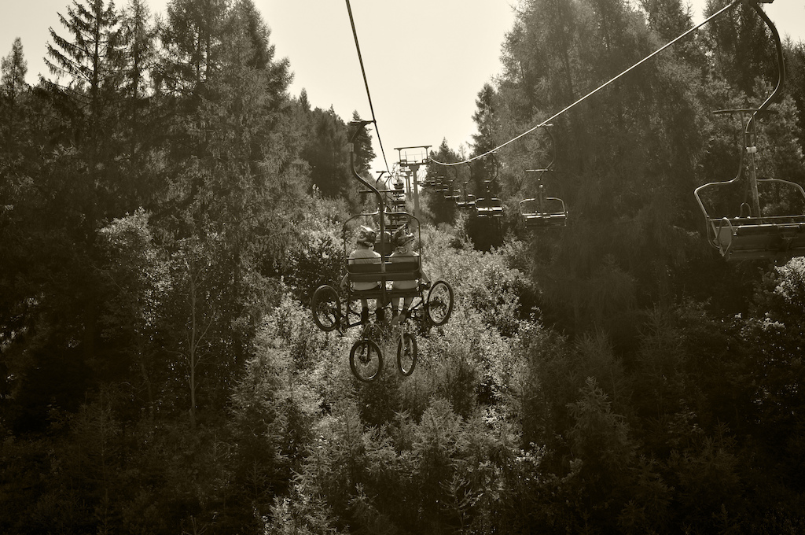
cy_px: 268
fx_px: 938
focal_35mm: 42
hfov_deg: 46.5
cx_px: 402
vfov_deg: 31.8
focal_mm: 28
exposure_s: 1/320
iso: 200
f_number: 9
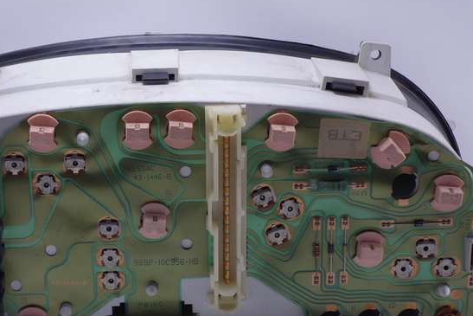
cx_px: 155
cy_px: 218
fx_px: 1143
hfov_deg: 23.3
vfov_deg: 15.7
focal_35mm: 87
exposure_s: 1/60
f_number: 3.5
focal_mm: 21.53
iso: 125
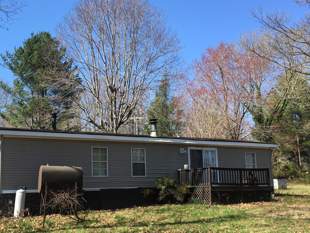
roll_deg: +0.9
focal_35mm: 39
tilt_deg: +8.5
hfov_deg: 47.6
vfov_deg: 36.6
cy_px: 144
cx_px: 126
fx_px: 349
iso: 25
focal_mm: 4.15
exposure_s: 1/739
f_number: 2.2
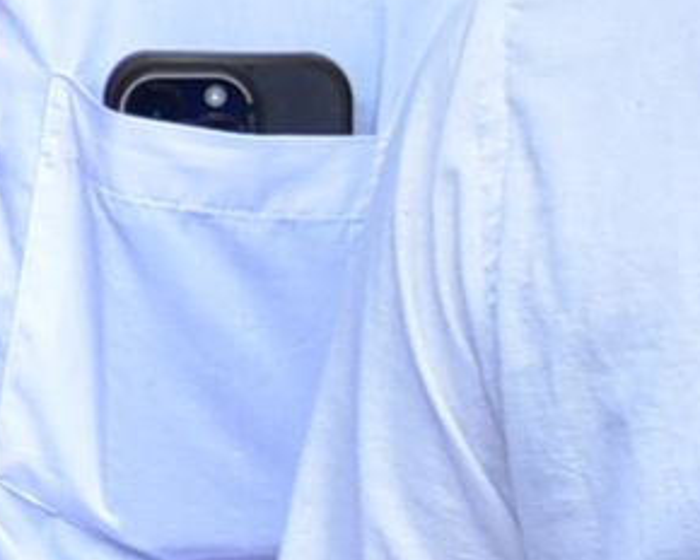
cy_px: -91
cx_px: -784
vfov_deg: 3.1
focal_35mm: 501
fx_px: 10379
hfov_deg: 3.8
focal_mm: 62
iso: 125
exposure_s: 1/200
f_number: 6.3
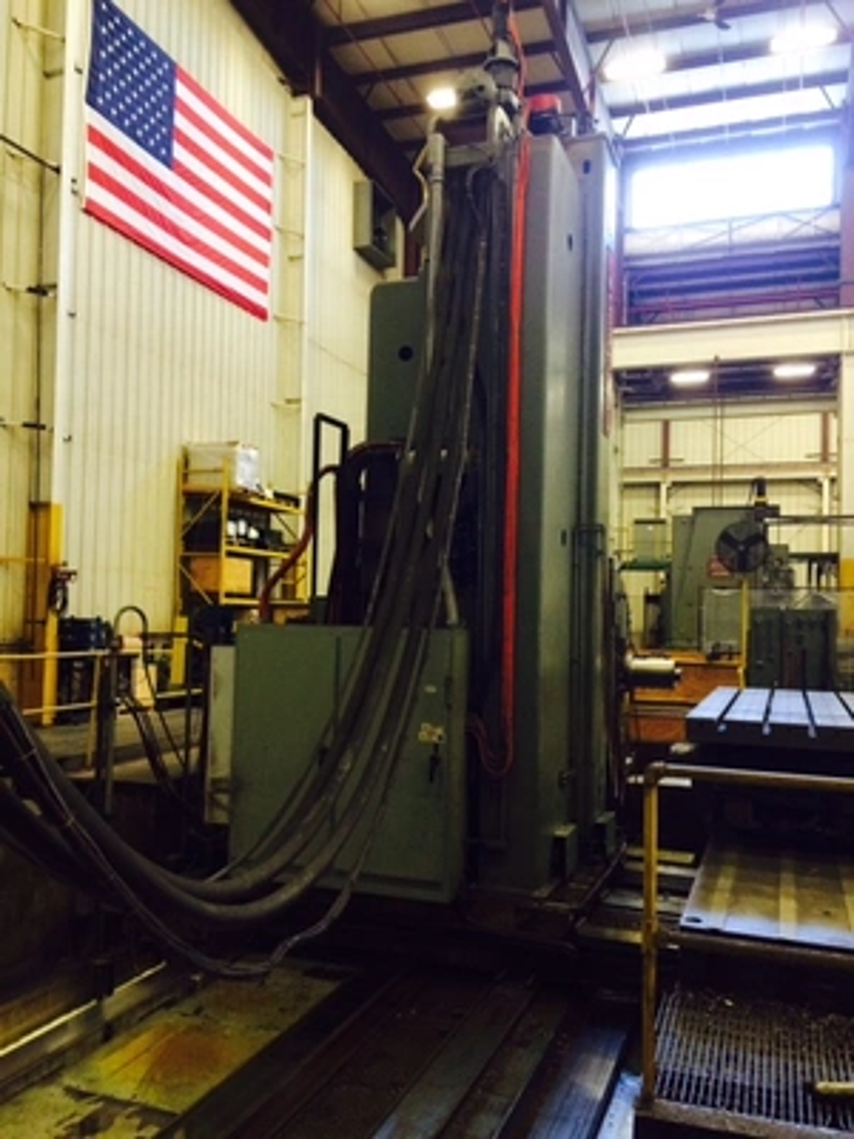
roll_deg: -0.2
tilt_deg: -0.6
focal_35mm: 29
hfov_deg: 48.2
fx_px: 954
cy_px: 570
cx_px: 427
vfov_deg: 61.7
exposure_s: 1/30
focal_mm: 4.15
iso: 200
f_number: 2.2
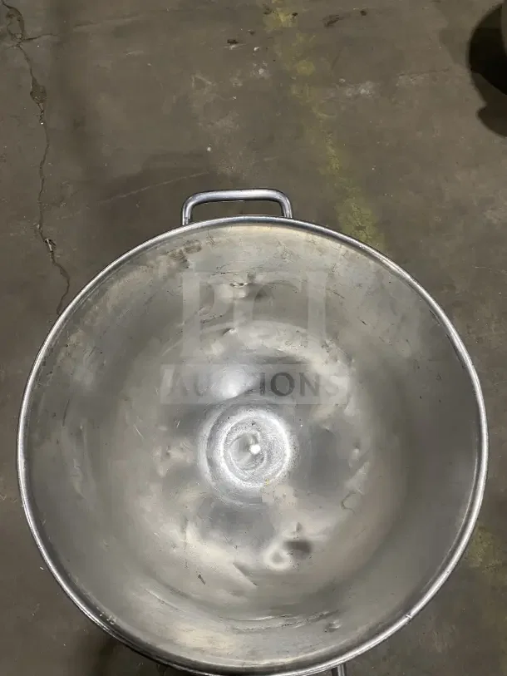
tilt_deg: -73.4
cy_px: 338
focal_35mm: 26
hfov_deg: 53.1
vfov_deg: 67.3
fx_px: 508
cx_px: 254
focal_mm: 4.25
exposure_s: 1/60
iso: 125
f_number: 1.8
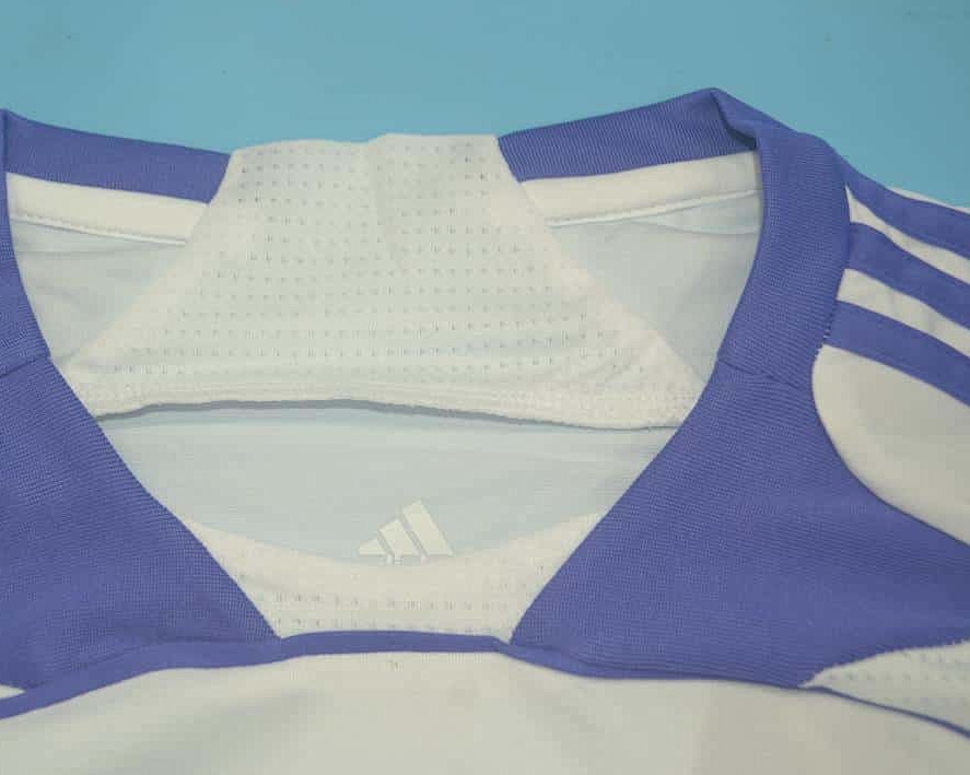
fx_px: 1378
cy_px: 391
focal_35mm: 48
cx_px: 382
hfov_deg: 38.6
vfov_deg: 31.4
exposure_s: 1/125
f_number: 4.5
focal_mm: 28
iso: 200
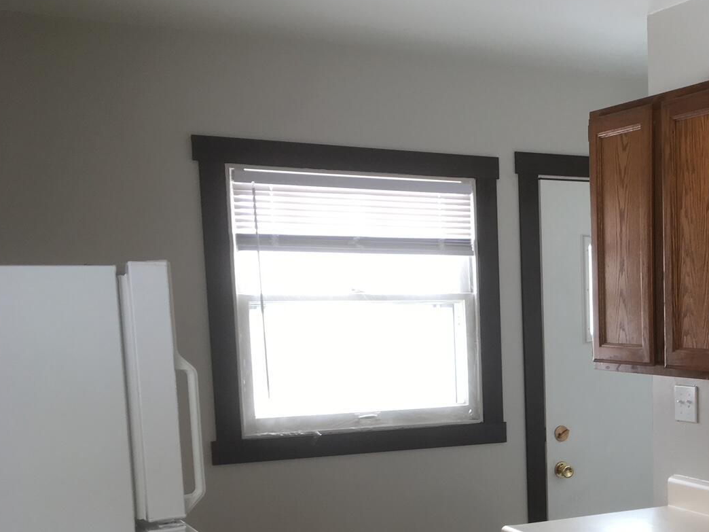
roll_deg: +0.7
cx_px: 653
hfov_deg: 32.4
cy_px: 449
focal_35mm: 56
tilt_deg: -9.3
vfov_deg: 25.5
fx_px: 1147
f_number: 2.2
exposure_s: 1/60
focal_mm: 4.15
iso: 25
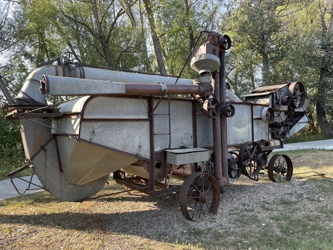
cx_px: 166
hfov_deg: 67.3
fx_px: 250
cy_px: 125
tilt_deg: -0.9
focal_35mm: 26
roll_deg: +1.1
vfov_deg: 53.1
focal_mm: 4.2
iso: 32
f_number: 1.6
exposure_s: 1/275
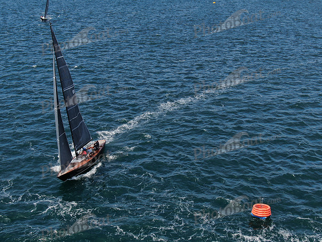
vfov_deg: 30.3
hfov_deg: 39.7
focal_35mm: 48
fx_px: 446
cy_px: 121
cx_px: 161
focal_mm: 8.6
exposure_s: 1/640
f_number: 3.8
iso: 100
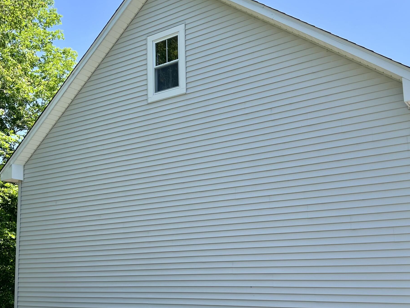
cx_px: 189
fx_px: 509
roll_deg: +1.5
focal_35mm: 43
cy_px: 192
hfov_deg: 43.8
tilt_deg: +8.9
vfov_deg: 33.4
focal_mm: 5.7
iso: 50
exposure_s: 1/1698
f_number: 1.5
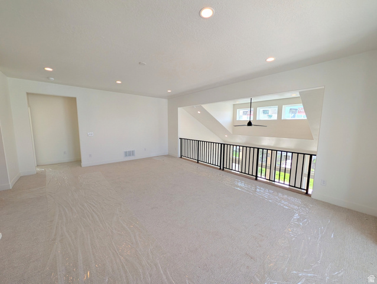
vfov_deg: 94.6
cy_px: 142
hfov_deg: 110.5
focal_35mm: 12
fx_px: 131
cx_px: 188
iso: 48
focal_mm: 2.02
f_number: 1.7
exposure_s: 1/364
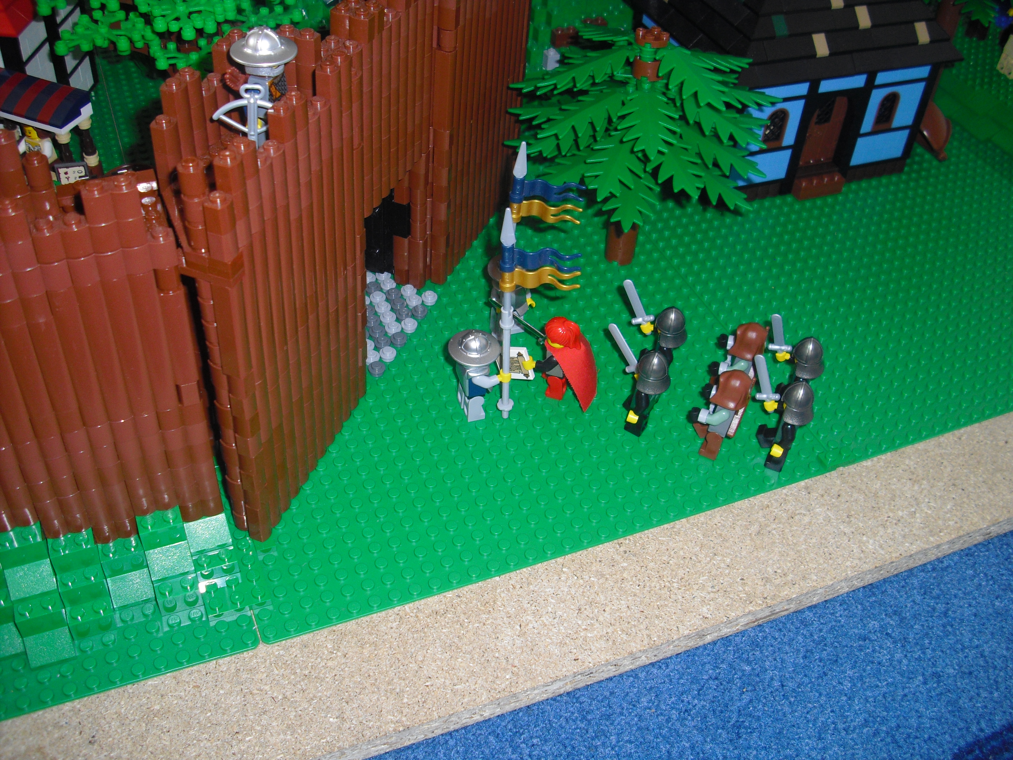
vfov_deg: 37.7
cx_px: 506
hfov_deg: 49.0
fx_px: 1112
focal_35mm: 38
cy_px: 380
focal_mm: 6.2
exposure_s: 1/60
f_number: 2.8
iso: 100
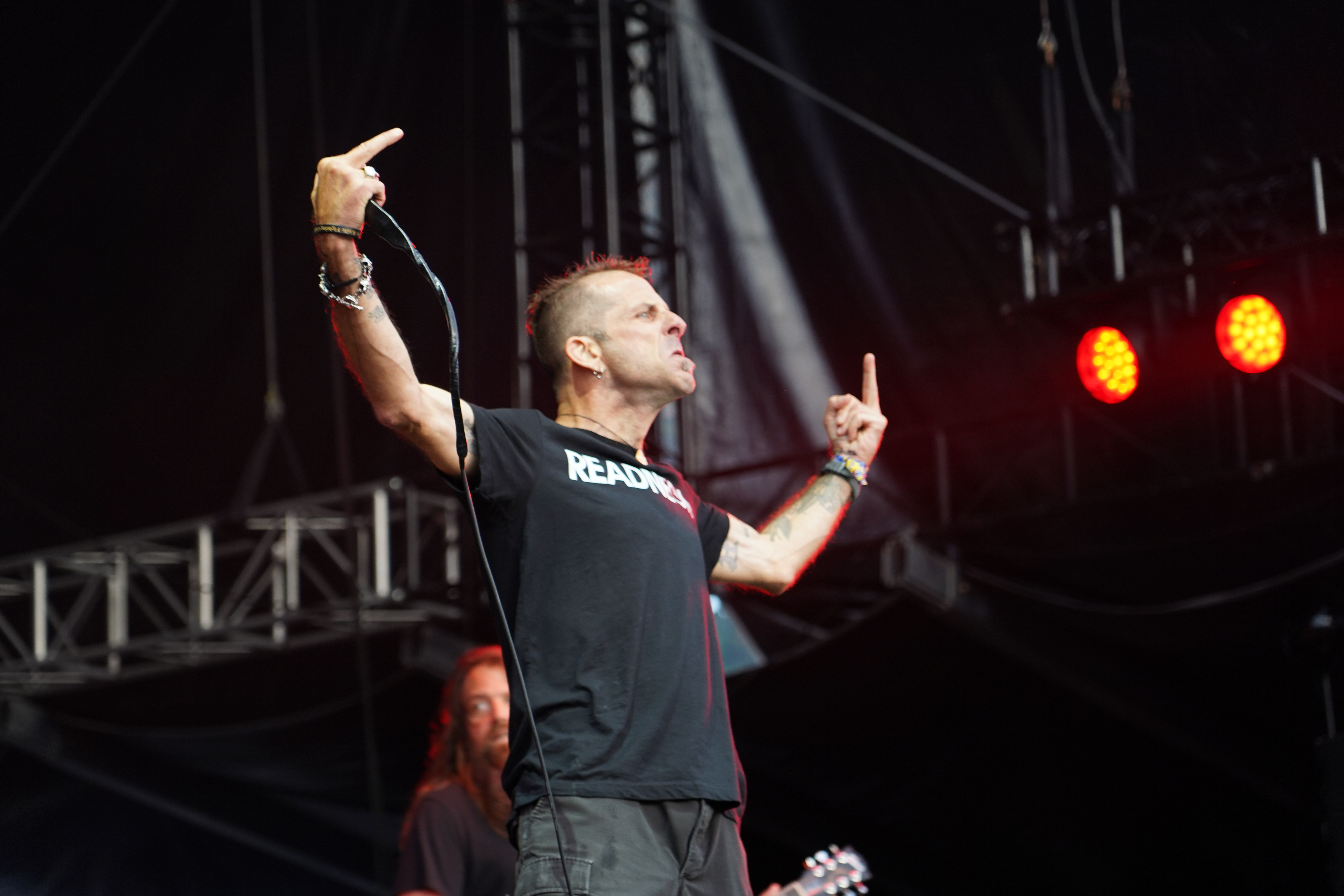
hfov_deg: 19.5
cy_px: 448
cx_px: 672
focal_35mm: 105
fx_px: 3920
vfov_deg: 13.0
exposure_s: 1/125
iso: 500
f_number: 4
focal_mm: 105
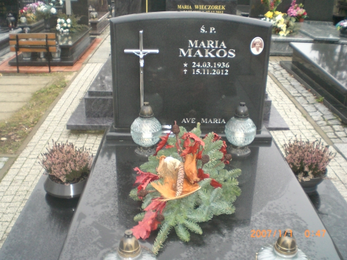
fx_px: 381
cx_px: 174
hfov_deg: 49.0
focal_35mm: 38
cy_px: 130
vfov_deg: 37.7
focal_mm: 6.3
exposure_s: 1/80
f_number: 3.1
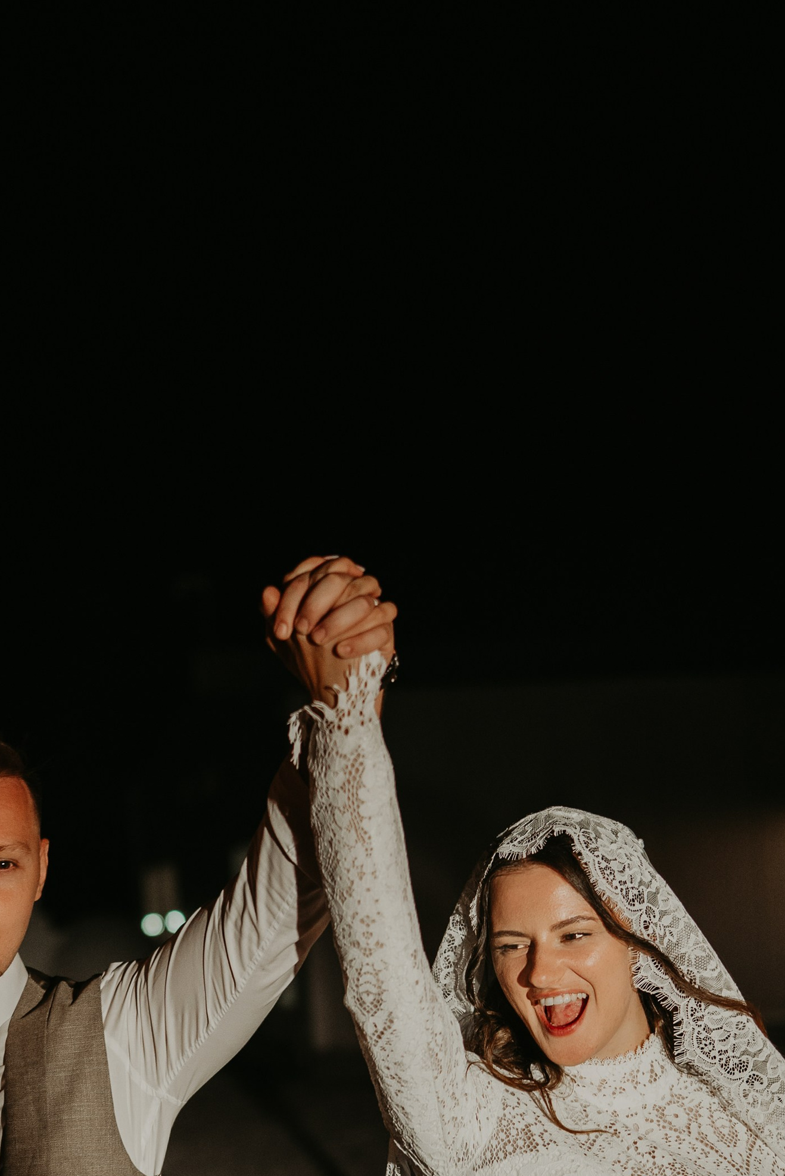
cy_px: 1102
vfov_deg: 28.3
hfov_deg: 19.9
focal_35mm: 68
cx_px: 219
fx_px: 2223
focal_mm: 35
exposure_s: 1/200
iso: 800
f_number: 1.6
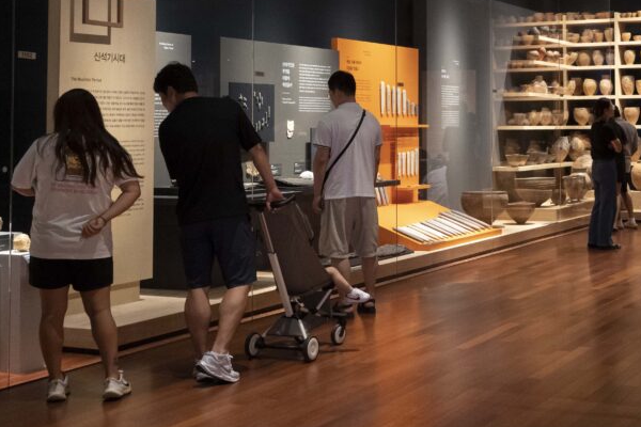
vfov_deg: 23.0
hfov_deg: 33.5
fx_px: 1033
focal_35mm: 58
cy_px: 84
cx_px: 510
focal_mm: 34
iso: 10000
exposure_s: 1/160
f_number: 4.5
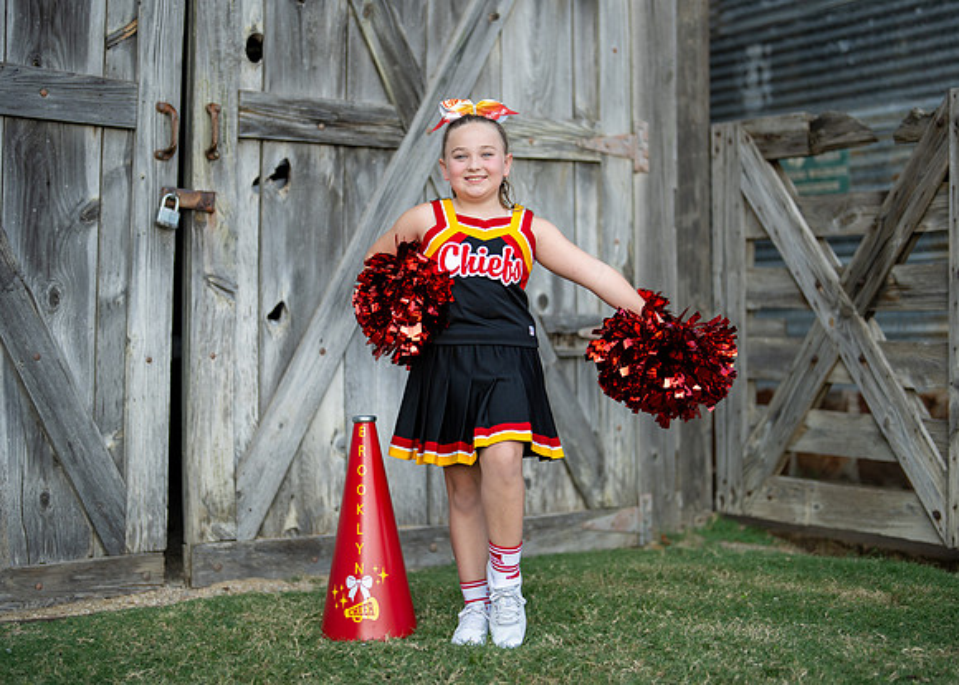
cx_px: 462
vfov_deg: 24.3
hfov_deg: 33.6
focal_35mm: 58
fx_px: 1590
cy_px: 337
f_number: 1.2
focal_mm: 50
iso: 125
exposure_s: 1/2000
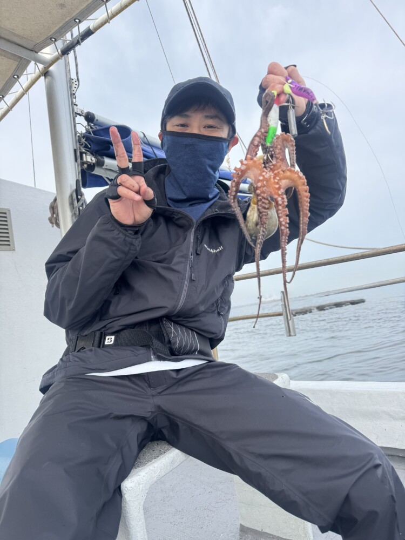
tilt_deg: +2.6
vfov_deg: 71.6
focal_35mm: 24
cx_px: 202
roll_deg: +7.5
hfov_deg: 56.8
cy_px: 270
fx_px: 374
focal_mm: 6.76
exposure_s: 1/1366
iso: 80
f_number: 1.78
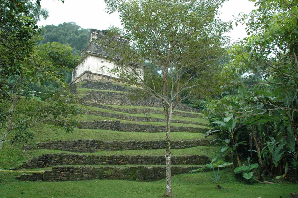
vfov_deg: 39.9
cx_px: 149
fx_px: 273
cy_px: 99
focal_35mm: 33
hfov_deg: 57.3
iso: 800
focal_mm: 22
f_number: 5.6
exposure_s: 1/125
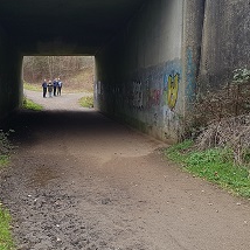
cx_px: 96
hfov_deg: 38.9
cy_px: 81
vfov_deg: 38.7
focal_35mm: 43
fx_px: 351
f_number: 1.7
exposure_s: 1/332
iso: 50
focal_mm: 4.2
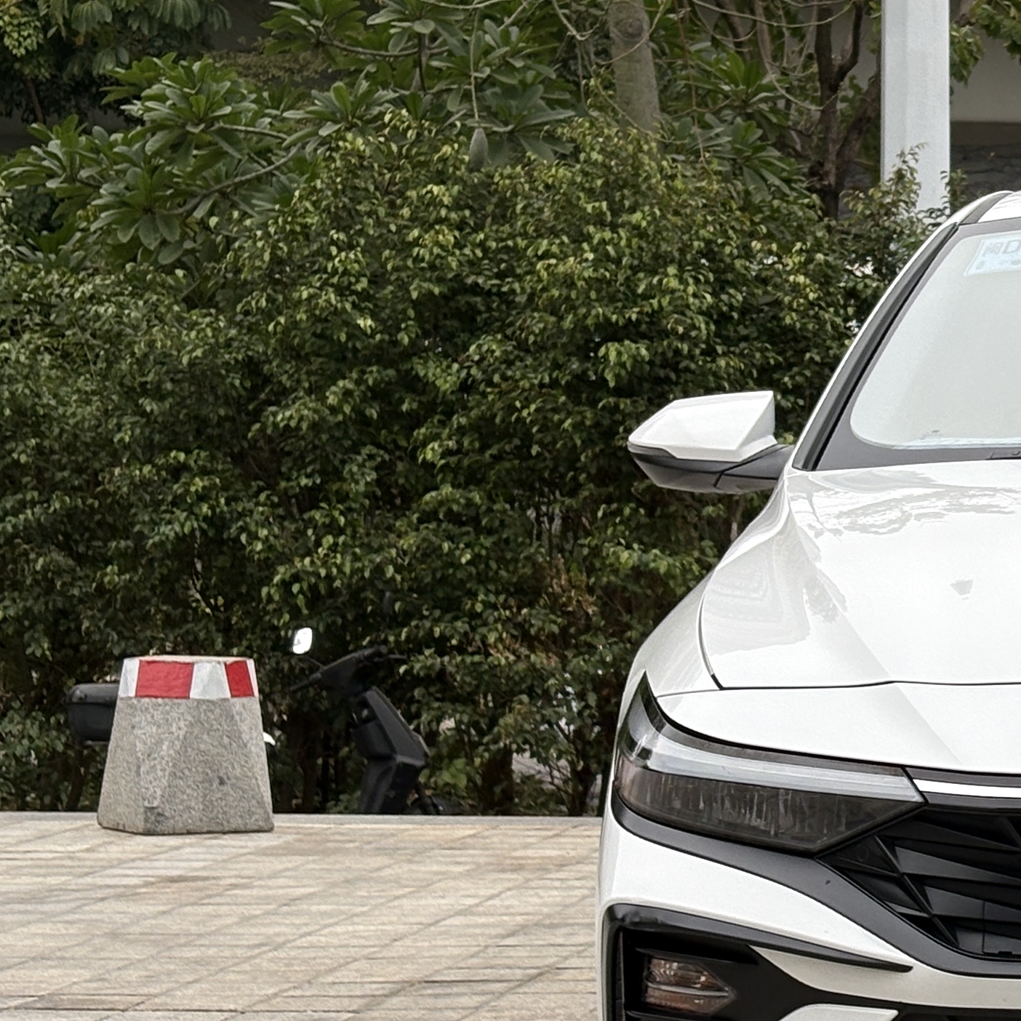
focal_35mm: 132
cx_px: 1419
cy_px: 527
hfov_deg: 12.7
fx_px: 4405
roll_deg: -0.2
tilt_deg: +0.0
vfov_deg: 13.2
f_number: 1.6
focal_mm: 5.96
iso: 40
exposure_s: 1/581
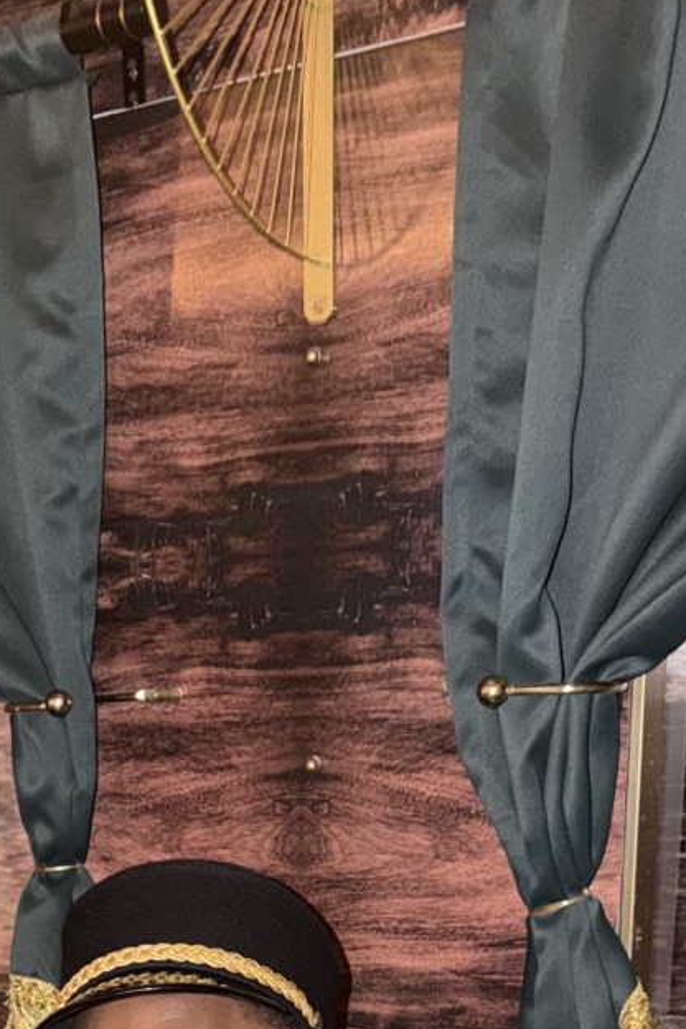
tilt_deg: -15.4
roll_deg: +2.8
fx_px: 1829
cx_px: -7
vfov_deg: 28.2
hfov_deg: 20.5
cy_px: 1169
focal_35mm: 64
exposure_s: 1/4
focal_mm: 6.76
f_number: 1.78
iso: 125
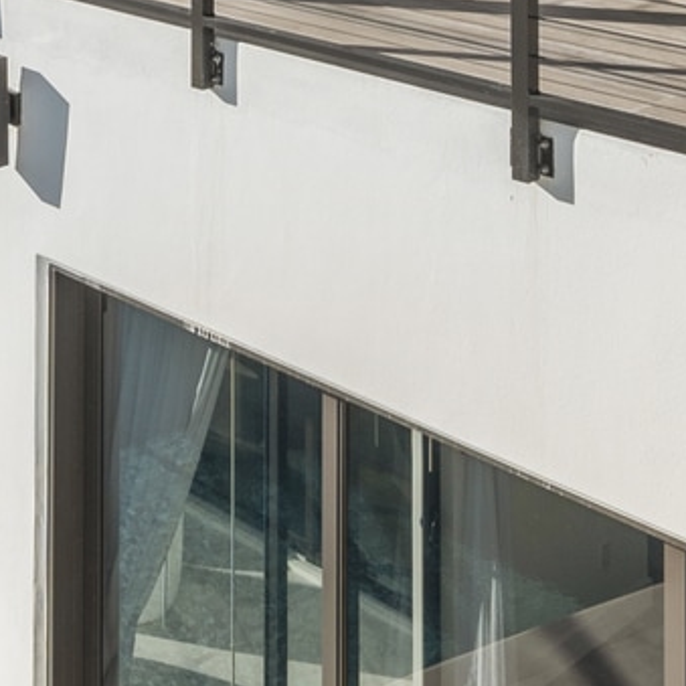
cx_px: 105
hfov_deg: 23.5
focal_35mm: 72
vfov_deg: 20.7
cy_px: -323
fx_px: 1614
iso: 100
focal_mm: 14
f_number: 13
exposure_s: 1/320
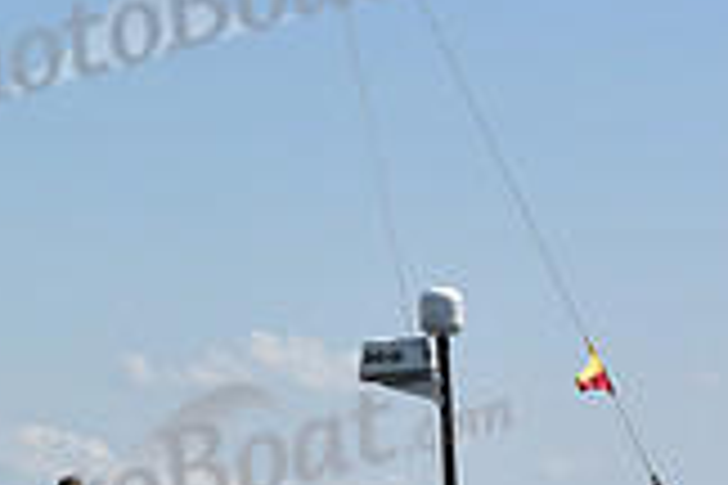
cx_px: -351
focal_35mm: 251
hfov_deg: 8.0
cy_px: 308
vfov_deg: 5.5
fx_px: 5075
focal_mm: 70
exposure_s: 1/1250
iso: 320
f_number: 9
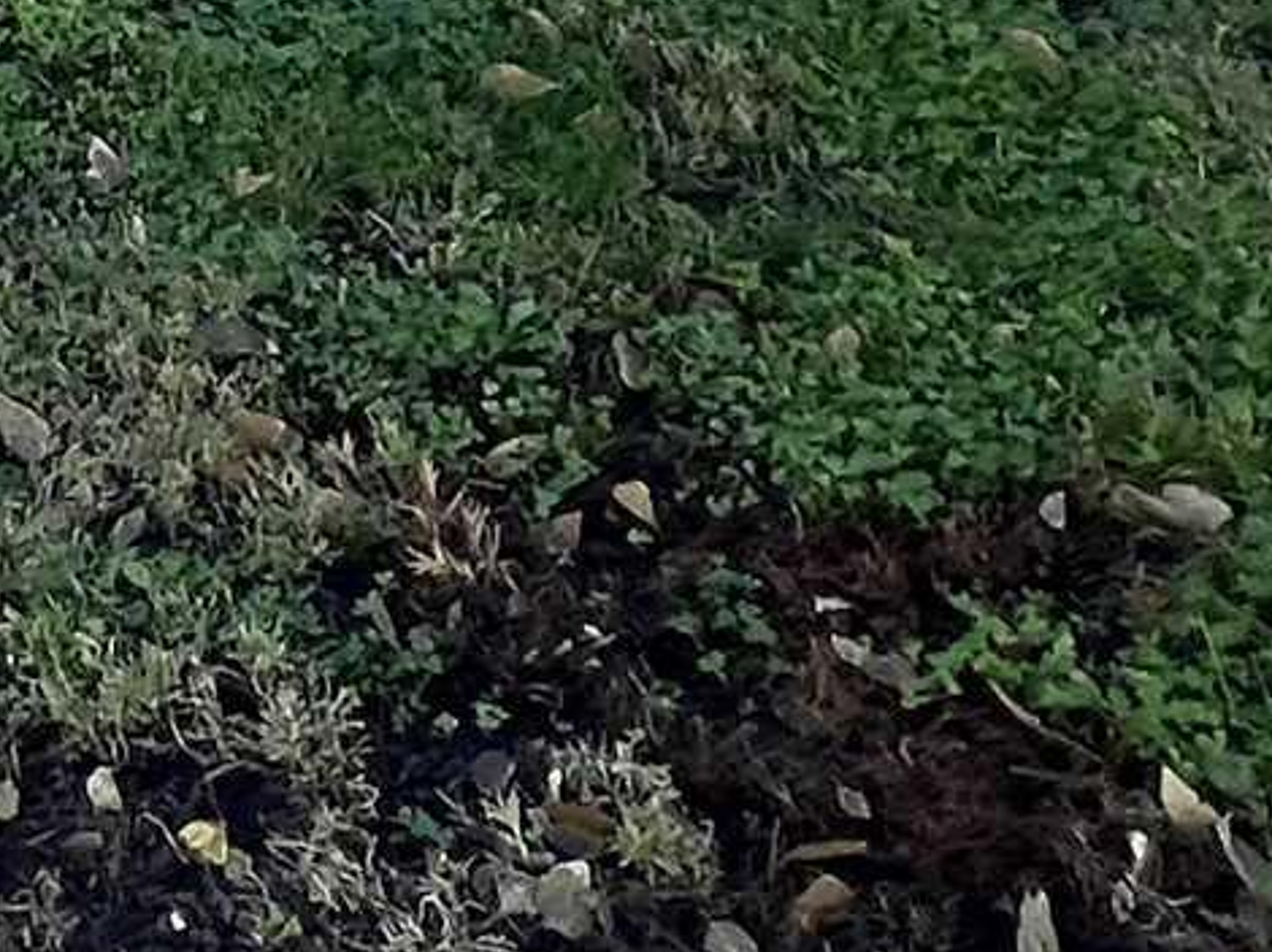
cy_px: -1704
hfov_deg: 19.3
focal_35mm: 85
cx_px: -779
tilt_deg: +9.1
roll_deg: -4.2
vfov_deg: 11.8
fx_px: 3122
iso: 32
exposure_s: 1/205
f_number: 1.8
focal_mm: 1.57
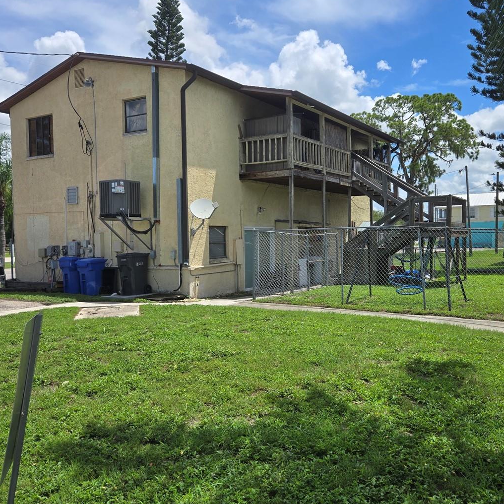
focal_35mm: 32
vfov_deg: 51.1
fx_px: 527
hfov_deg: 51.0
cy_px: 252
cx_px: 283
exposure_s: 1/1957
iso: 25
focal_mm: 5.4
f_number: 1.8
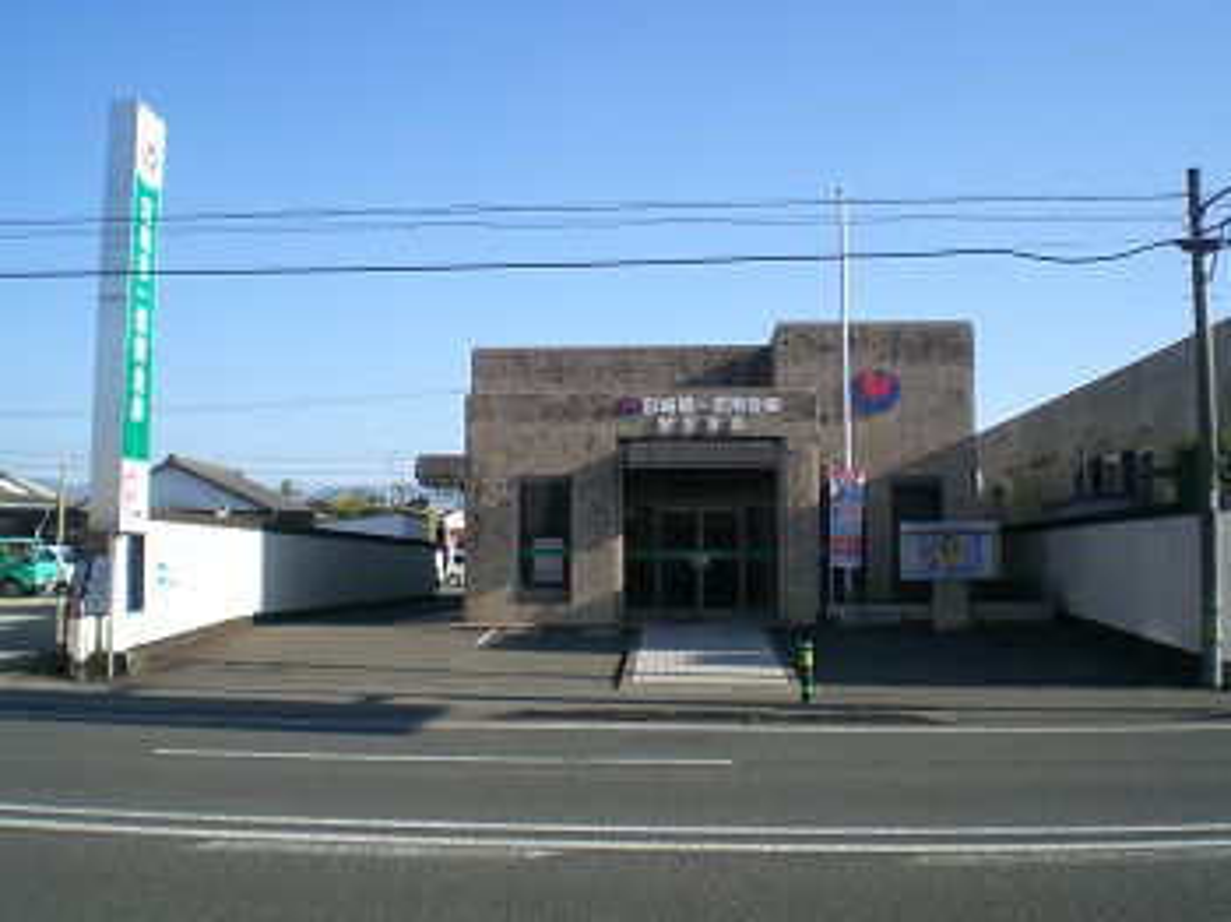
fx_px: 1350
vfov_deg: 37.7
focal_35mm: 38
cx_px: 616
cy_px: 461
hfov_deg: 49.0
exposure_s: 1/250
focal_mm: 6.3
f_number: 4.4
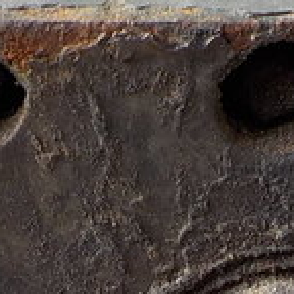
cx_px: 125
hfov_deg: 14.8
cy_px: 343
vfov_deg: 14.4
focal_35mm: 118
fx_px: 1134
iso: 125
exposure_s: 1/125
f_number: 3.3
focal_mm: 4.1
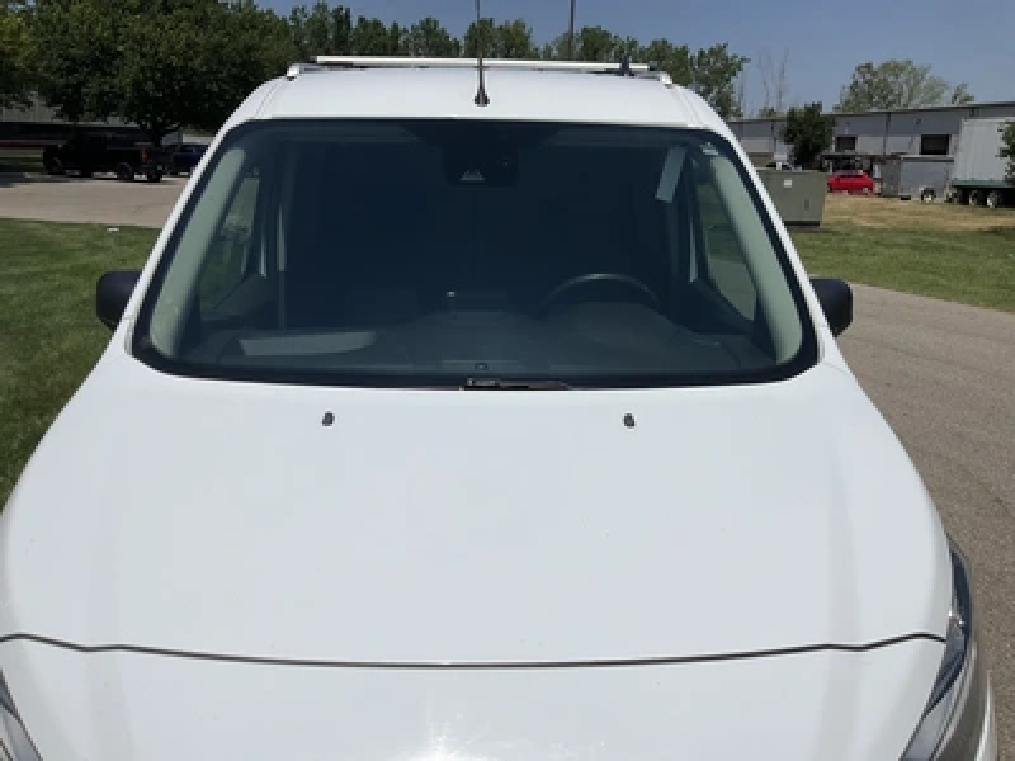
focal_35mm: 29
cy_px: 380
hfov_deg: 61.7
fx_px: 850
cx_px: 508
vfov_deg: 48.2
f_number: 1.8
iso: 25
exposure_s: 1/10204
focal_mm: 3
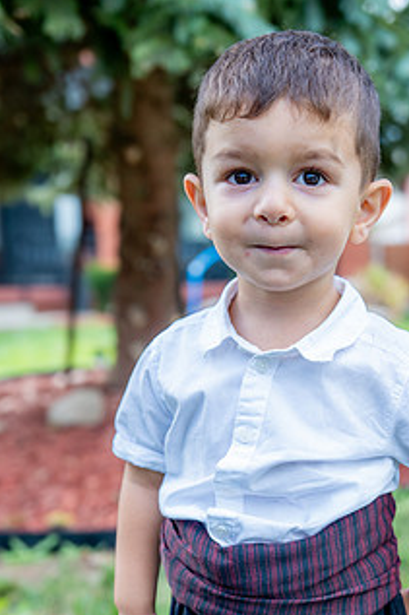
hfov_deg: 24.9
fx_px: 921
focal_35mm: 54
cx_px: 283
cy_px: 398
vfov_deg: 36.6
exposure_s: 1/800
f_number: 2.8
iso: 320
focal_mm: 38
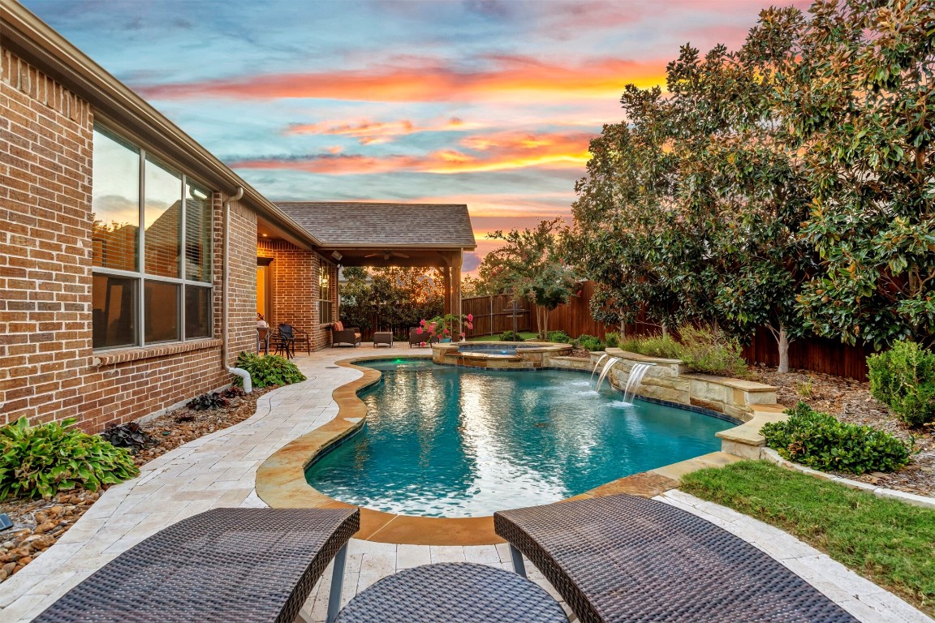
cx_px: 468
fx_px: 467
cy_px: 312
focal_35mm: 18
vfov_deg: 67.4
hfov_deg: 90.0
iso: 800
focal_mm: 18
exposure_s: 1/25
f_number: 8
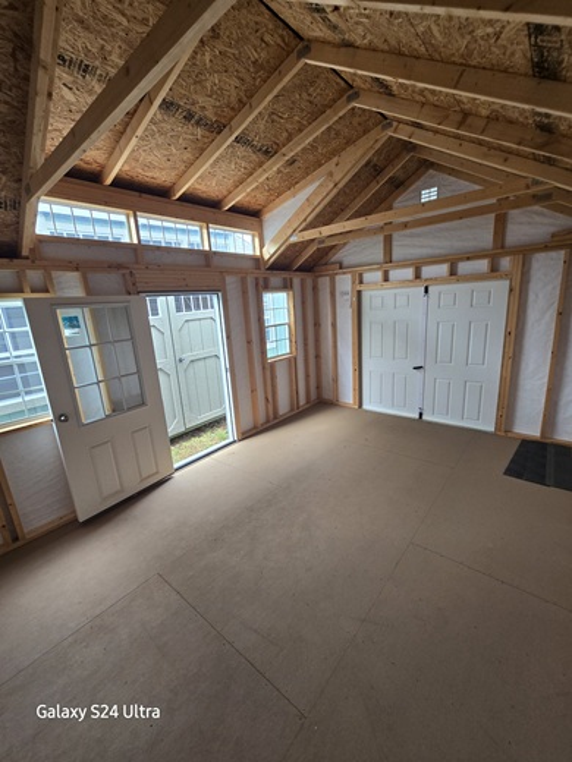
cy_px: 381
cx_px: 286
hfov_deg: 89.9
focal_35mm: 13
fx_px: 286
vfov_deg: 106.2
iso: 80
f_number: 2.2
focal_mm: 2.2
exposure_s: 1/60
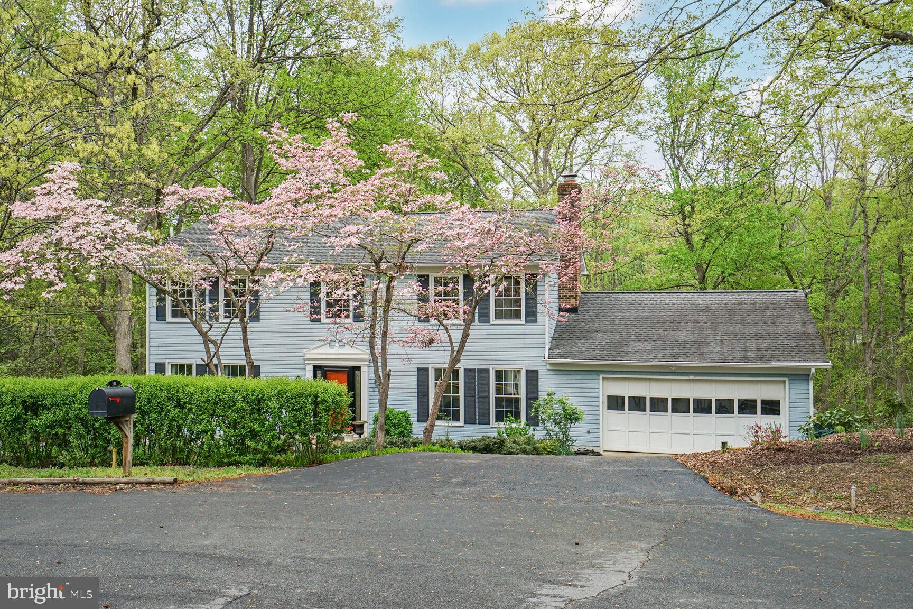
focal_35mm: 35
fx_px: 888
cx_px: 456
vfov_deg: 37.9
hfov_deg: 54.4
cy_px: 304
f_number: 8
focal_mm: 35
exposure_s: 1/320
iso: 640
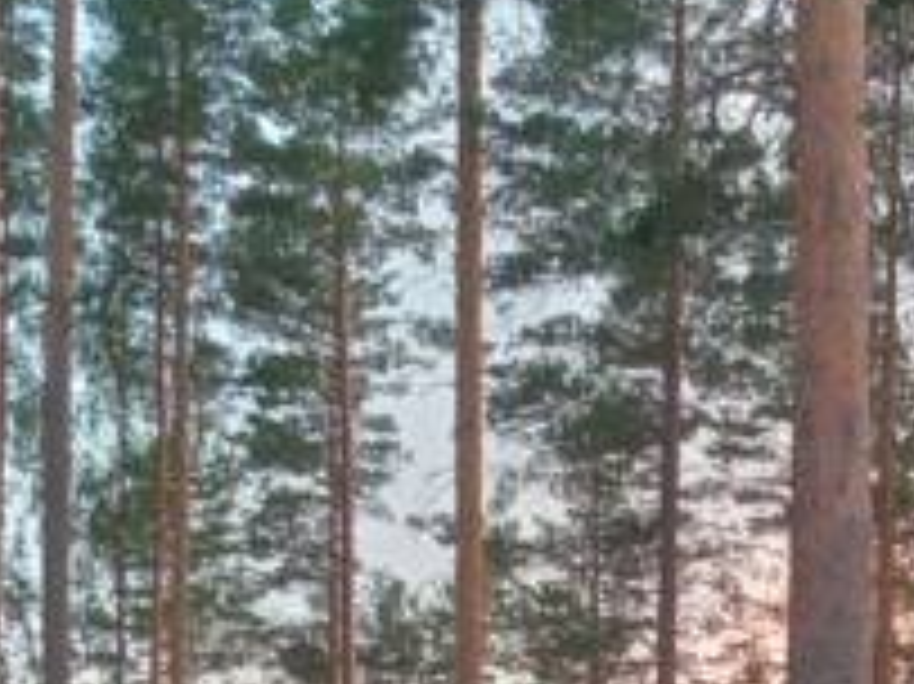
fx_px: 2955
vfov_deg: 12.7
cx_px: 761
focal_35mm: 112
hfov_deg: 17.4
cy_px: 918
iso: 425
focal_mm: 3.79
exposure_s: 1/100
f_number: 2.2
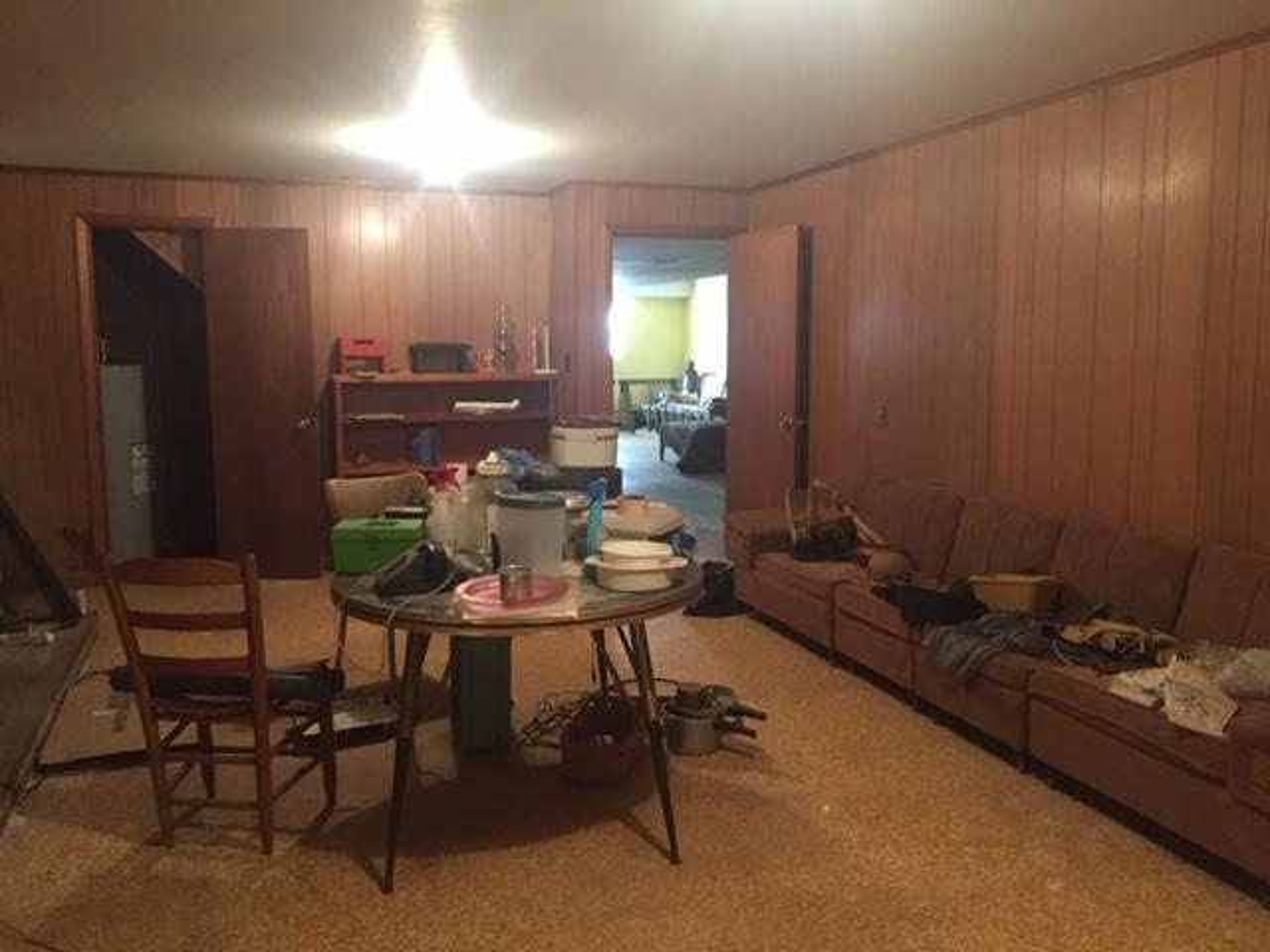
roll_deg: -0.6
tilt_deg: -8.5
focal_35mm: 29
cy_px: 476
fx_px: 1064
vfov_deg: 48.2
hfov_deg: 61.7
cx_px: 635
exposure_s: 1/20
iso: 250
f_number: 2.2
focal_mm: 4.15
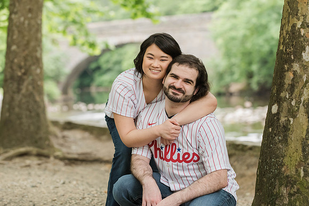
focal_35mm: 113
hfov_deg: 18.1
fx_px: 972
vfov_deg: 12.1
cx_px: 155
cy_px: 98
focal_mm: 105
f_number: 4
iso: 2000
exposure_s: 1/200
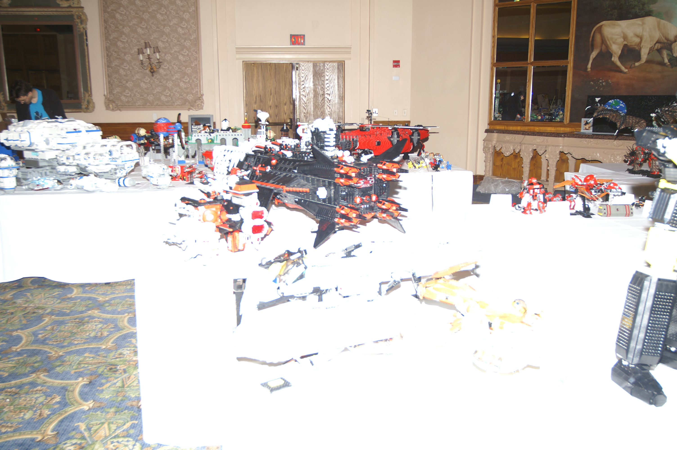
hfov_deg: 57.3
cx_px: 338
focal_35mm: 33
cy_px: 225
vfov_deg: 39.9
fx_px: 620
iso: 200
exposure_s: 1/60
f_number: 4
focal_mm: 22
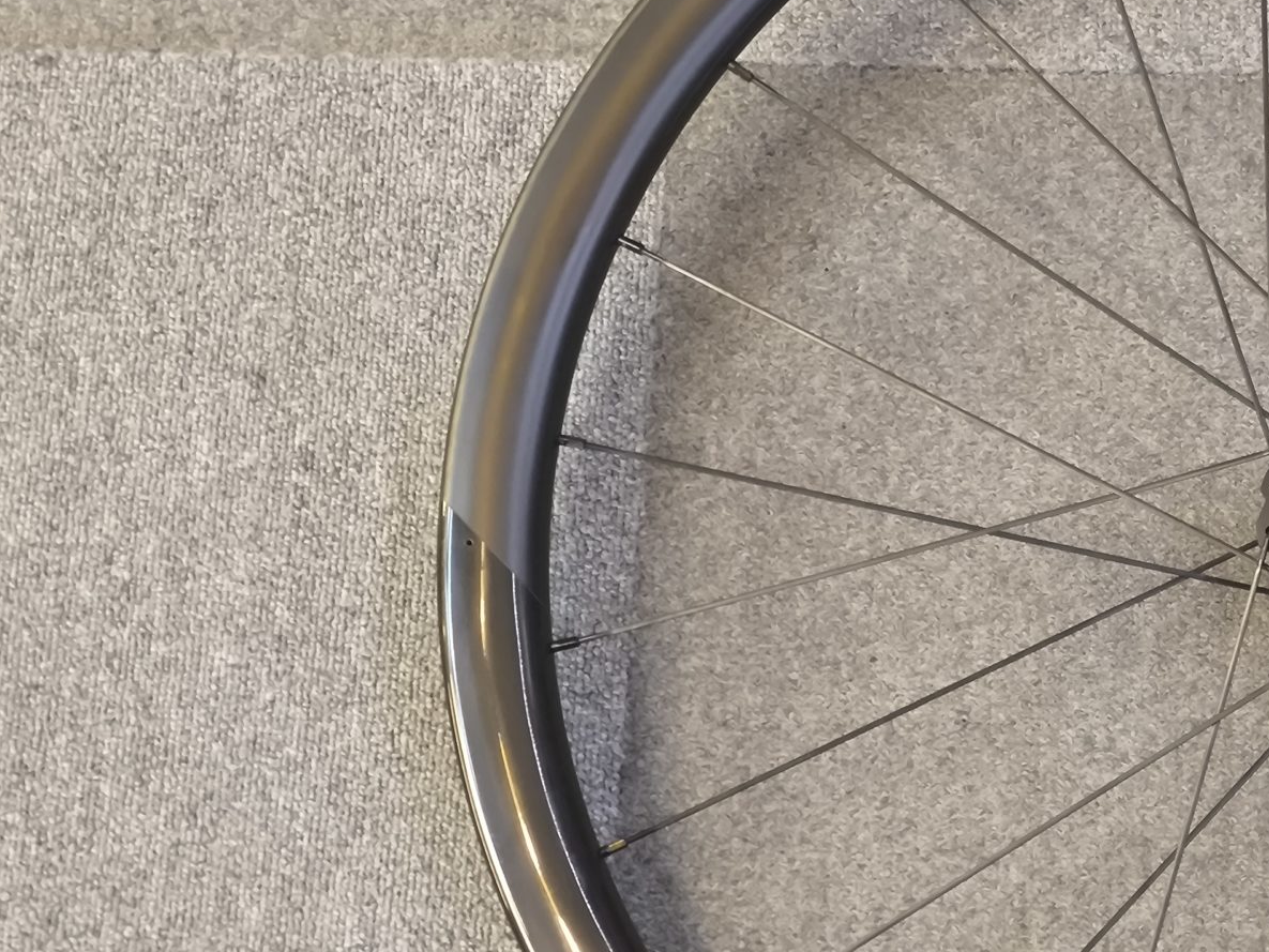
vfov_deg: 13.7
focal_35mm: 108
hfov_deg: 17.7
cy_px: 584
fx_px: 3960
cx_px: 1335
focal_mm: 7.1
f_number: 1.9
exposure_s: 1/50
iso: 800
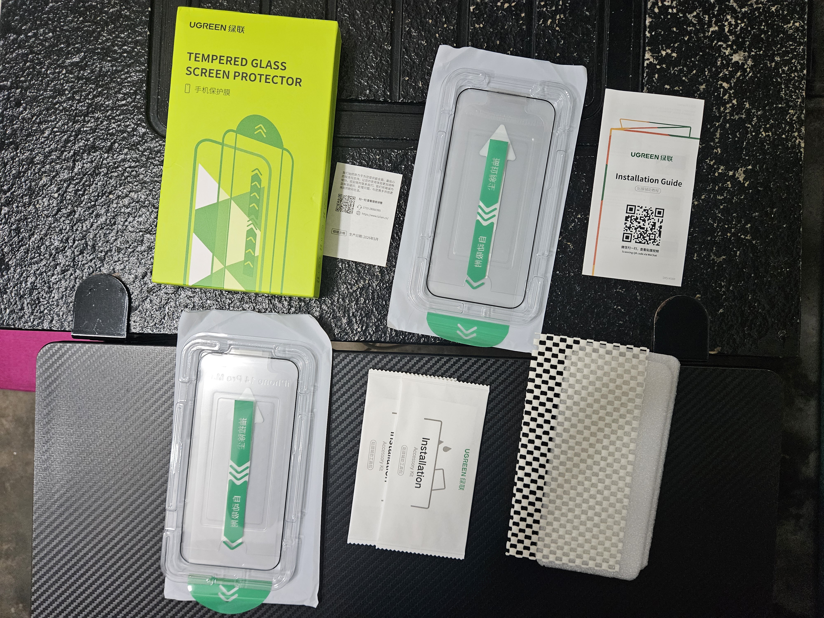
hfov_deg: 73.9
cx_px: 412
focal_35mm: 23
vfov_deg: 58.9
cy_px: 309
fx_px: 547
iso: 400
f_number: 1.8
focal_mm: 5.4
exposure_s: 1/101
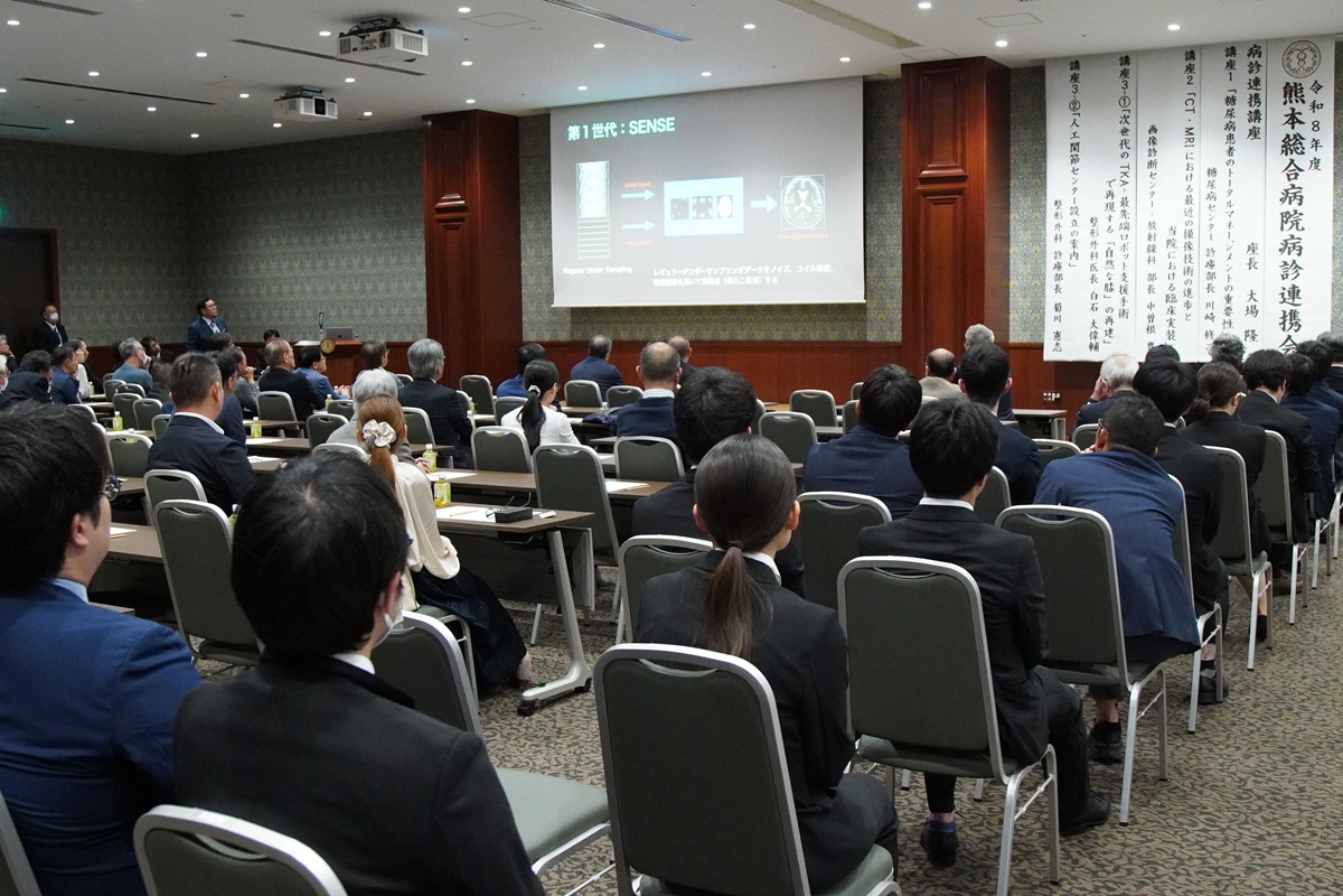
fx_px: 1343
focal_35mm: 36
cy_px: 448
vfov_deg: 36.9
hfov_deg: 53.1
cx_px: 672
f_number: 4
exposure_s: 1/50
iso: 8000
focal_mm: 24
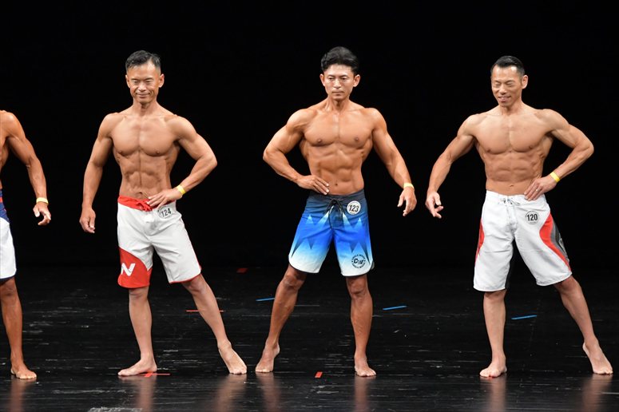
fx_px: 4640
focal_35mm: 270
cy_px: 206
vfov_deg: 5.1
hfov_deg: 7.6
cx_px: 310
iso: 3200
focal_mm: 180
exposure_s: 1/400
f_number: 5.6
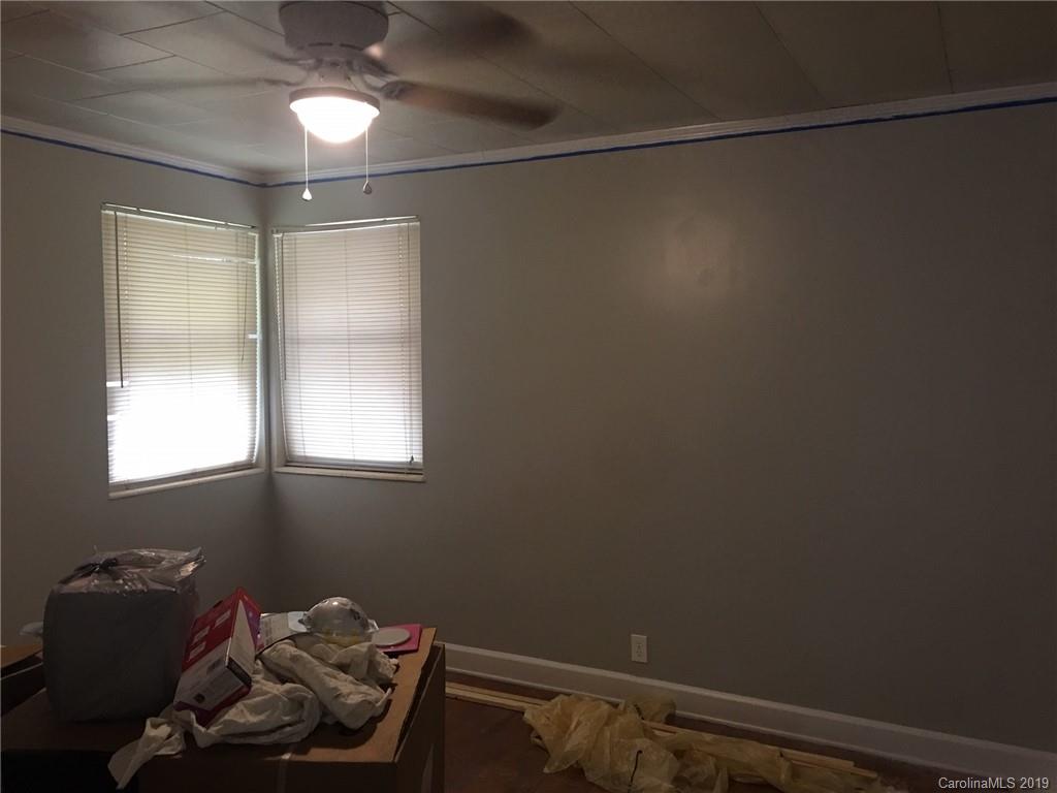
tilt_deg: -3.3
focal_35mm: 29
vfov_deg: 48.2
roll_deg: +0.6
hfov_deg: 61.7
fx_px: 886
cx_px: 528
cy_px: 396
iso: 80
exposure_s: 1/15
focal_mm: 4.15
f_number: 2.2
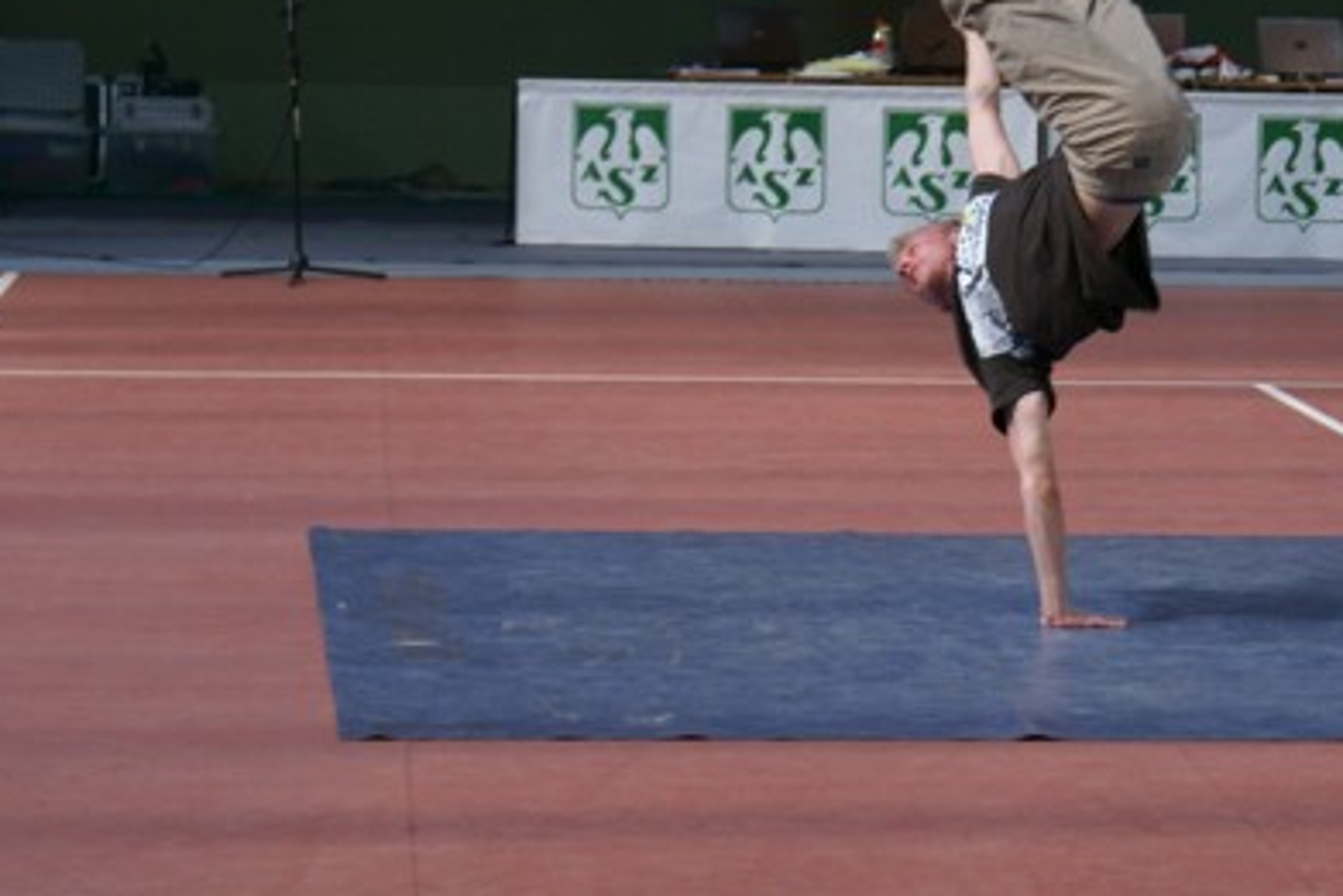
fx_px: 7016
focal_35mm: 188
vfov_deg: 7.3
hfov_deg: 10.9
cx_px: 1044
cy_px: 312
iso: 200
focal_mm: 70
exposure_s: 1/50
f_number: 5.6
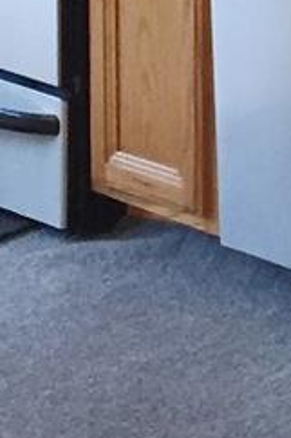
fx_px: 2270
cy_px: -371
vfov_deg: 10.3
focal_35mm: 187
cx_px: 763
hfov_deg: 6.8
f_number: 2.2
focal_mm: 4.15
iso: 125
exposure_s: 1/30
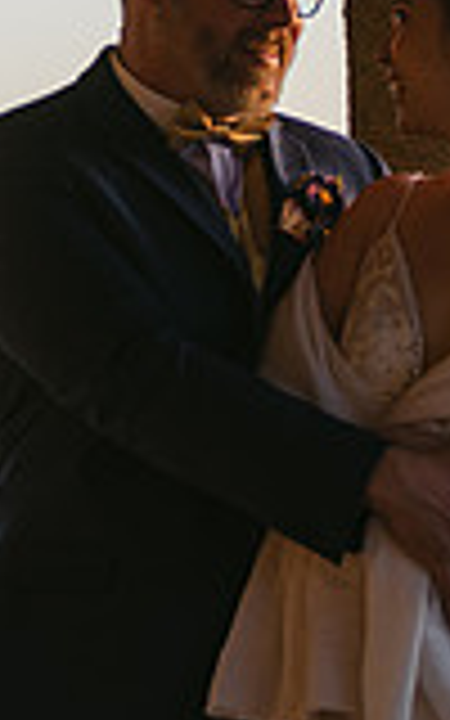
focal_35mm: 307
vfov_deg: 6.8
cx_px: 796
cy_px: 313
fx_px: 6024
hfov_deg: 4.2
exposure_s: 1/200
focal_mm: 80
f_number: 2.8
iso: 100
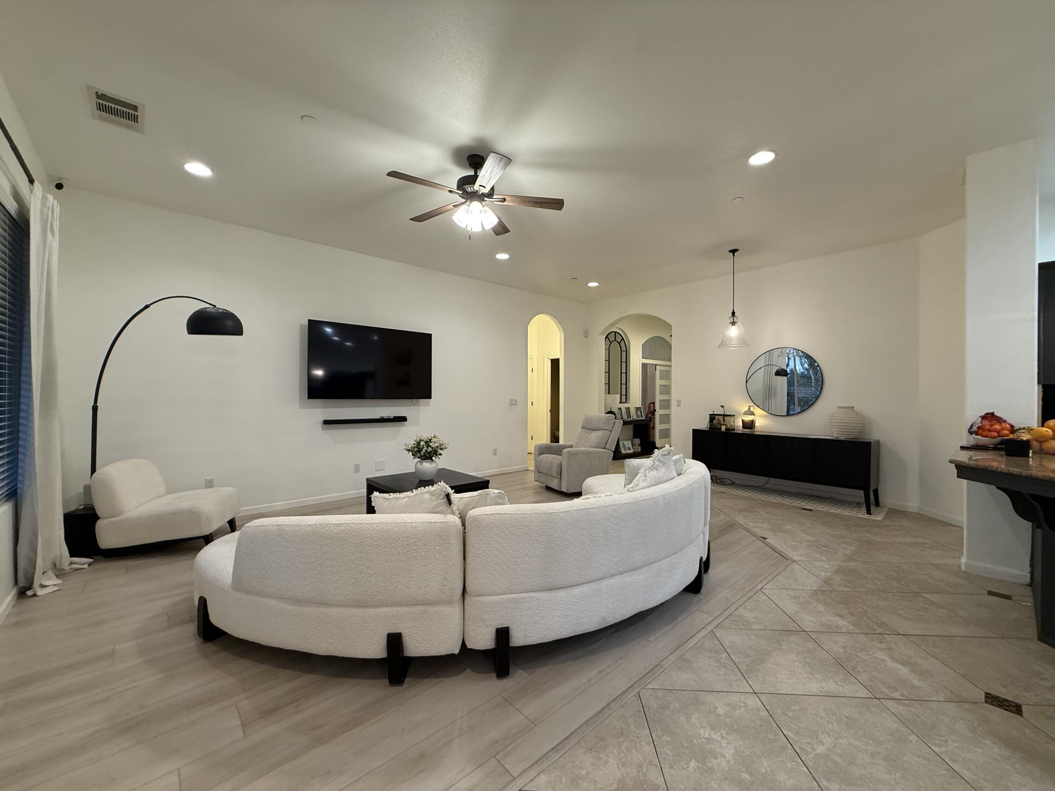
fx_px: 427
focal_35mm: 14
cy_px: 396
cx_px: 528
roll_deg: -0.6
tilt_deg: -0.4
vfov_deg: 85.7
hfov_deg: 102.1
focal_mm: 2.22
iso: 200
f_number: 2.2
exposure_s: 1/60
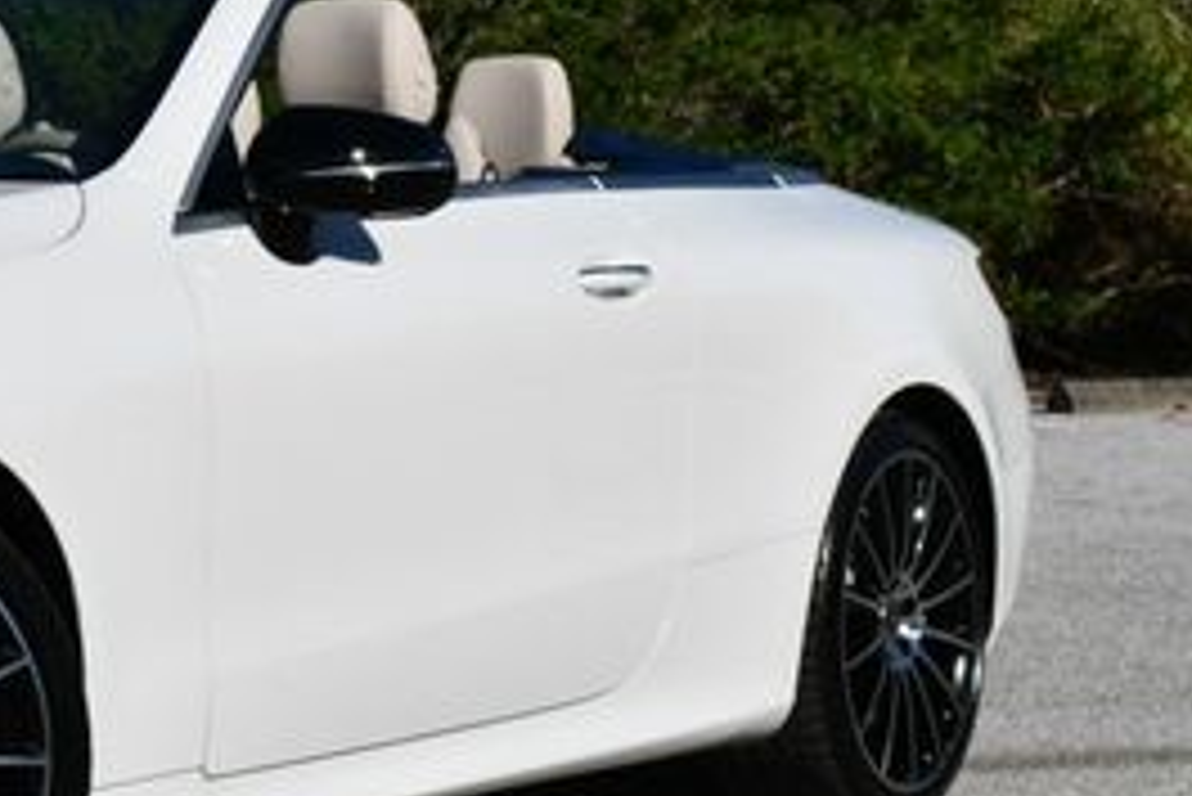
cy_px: 288
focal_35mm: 145
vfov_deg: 9.5
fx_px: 4804
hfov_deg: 13.7
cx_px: -243
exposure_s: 1/400
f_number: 10
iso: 100
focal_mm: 30
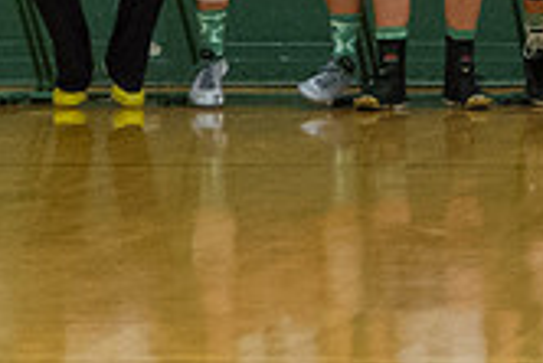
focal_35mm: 394
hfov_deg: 5.2
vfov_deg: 3.5
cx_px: 469
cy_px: -166
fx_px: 5948
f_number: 5.3
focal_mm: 70
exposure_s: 1/320
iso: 8000
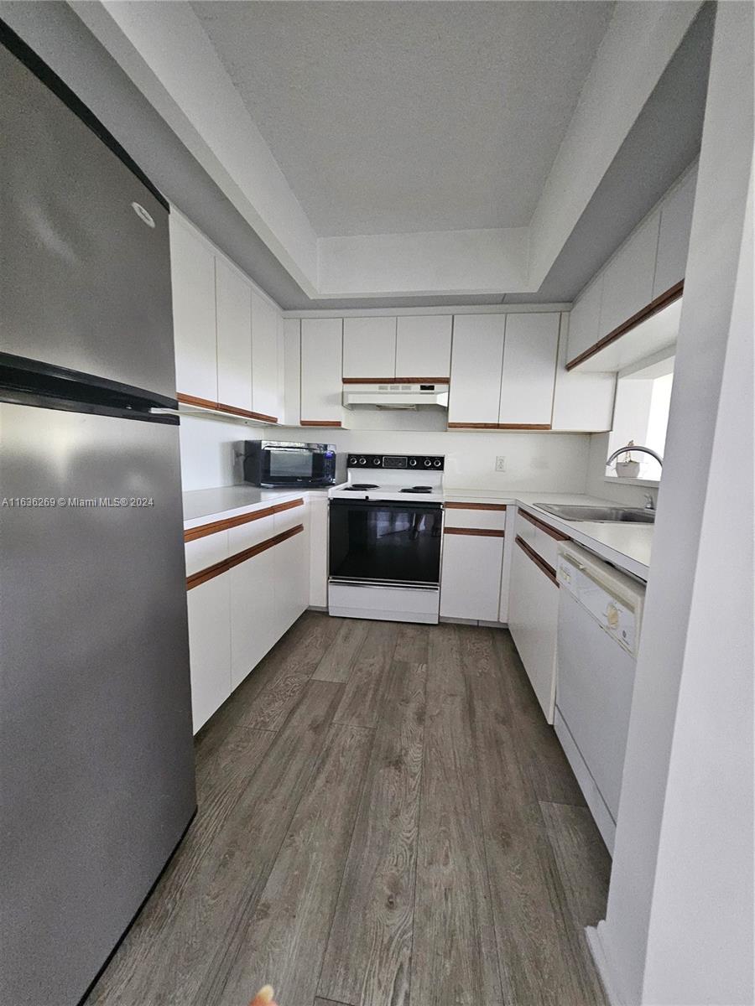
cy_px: 503
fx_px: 378
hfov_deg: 89.9
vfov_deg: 106.2
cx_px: 378
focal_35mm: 13
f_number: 2.2
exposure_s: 1/30
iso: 400
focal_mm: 1.74
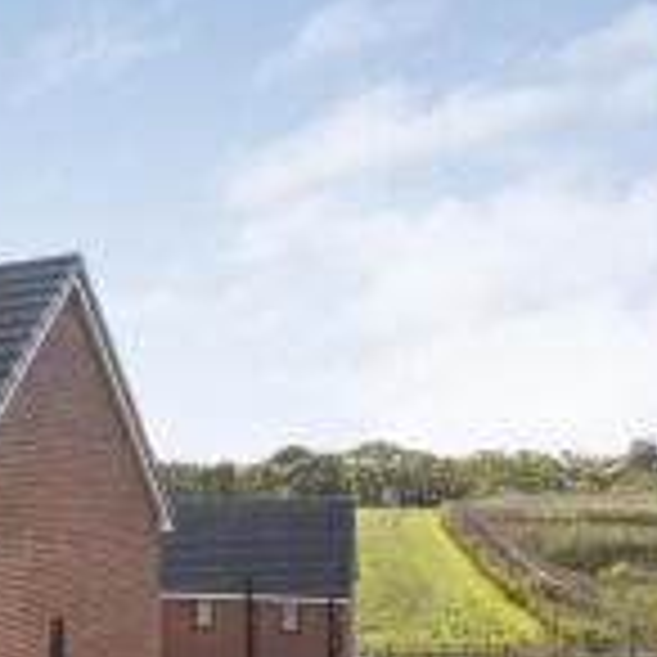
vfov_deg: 32.0
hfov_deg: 25.8
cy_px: 556
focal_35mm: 51
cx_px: -297
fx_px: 1103
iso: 200
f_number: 8
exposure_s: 1/500
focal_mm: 18.5
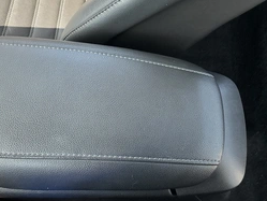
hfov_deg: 41.9
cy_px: 90
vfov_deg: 32.2
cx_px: 108
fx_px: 347
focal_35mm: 45
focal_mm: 3
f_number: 1.8
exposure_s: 1/122
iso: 64
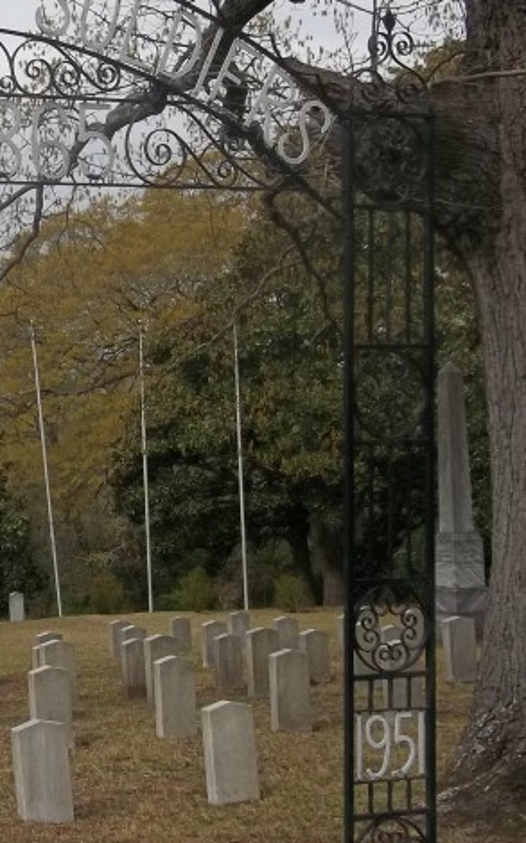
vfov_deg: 27.8
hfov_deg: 16.9
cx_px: -101
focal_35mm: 74
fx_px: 1698
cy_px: 325
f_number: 8.8
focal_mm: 5.7
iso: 80
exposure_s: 1/200
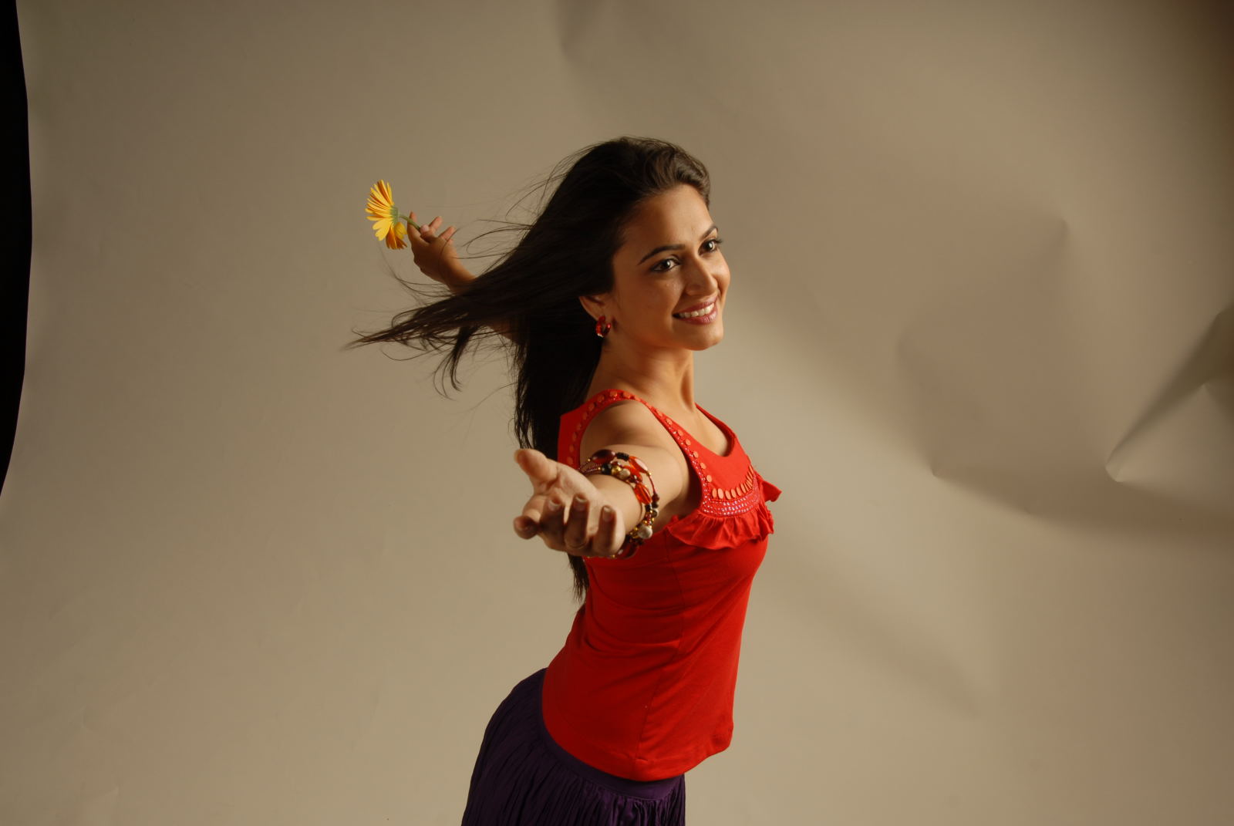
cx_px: 617
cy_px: 413
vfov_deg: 28.2
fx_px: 1647
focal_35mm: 48
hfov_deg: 41.1
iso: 100
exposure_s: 1/250
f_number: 13
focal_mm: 32
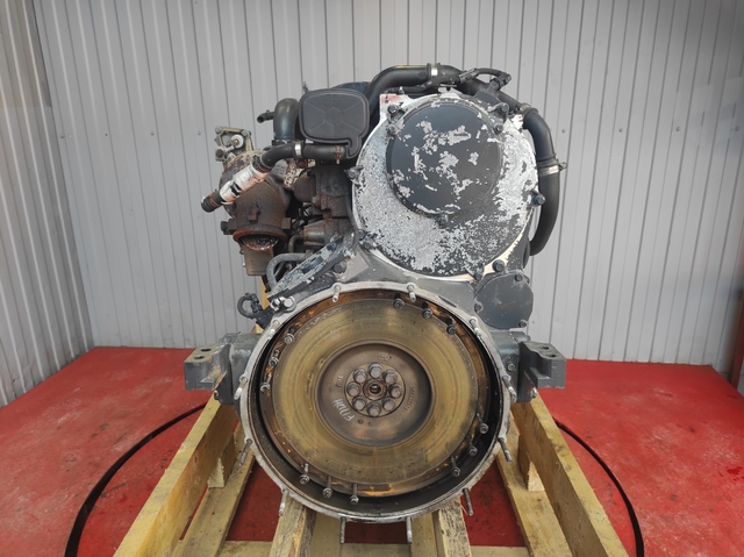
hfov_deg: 69.4
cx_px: 372
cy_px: 278
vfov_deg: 54.8
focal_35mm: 25
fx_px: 537
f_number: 1.89
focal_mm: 5.43
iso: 116
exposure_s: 1/100
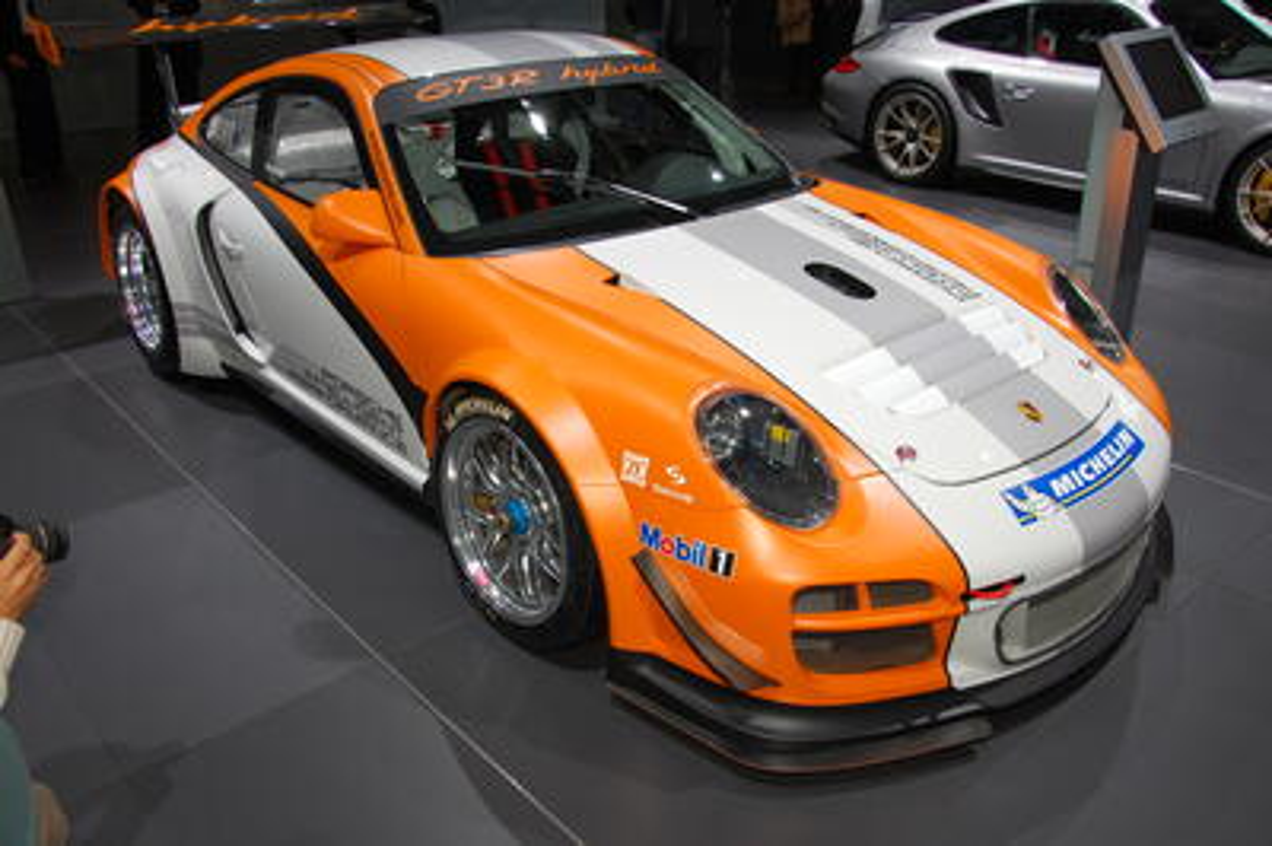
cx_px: 636
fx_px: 1112
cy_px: 423
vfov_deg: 41.6
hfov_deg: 59.5
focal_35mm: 32
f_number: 6.3
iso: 200
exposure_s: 1/160
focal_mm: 21
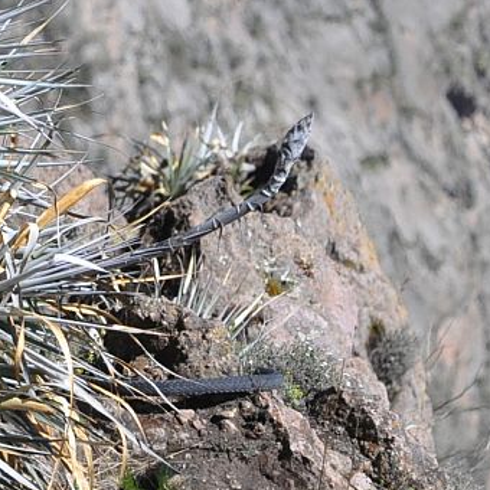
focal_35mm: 1314
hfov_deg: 1.3
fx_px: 21044
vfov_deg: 1.3
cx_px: -239
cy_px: 155
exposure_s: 1/1250
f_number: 9
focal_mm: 270
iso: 800
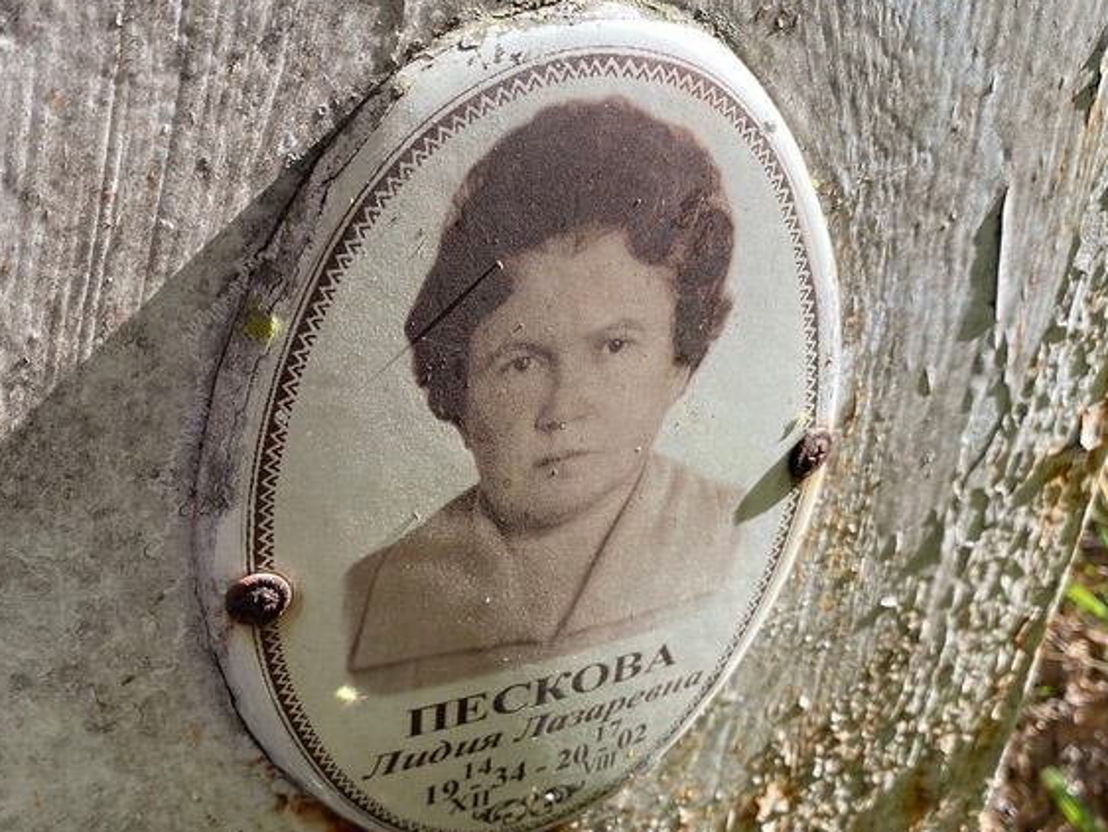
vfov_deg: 38.7
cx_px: 495
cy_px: 457
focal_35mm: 37
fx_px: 1185
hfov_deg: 50.0
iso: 32
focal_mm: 4.25
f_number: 1.8
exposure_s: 1/432
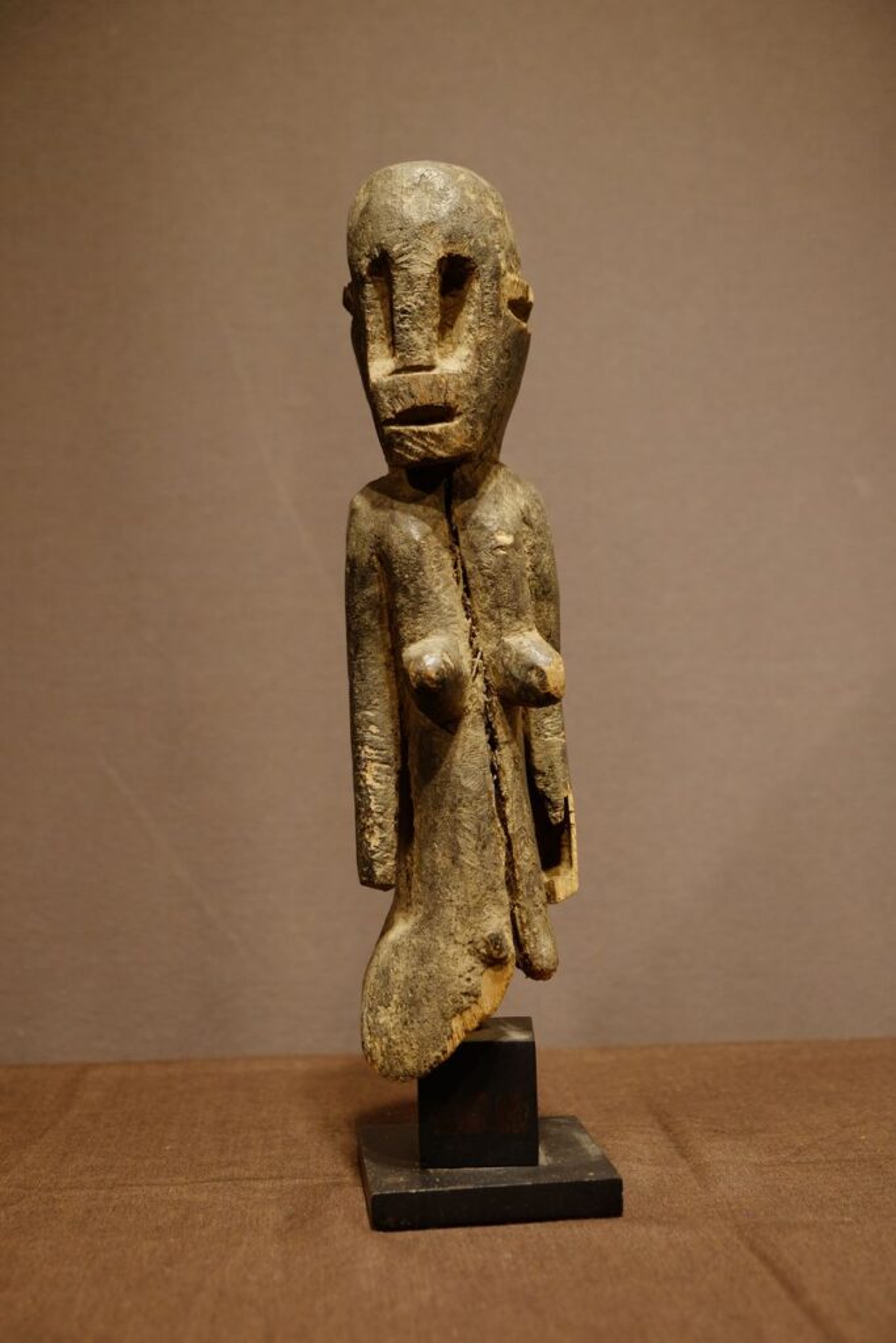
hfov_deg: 33.4
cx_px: 448
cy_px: 672
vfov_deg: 48.5
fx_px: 1493
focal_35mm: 40
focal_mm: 26.5
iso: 640
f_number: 3.2
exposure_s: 1/110
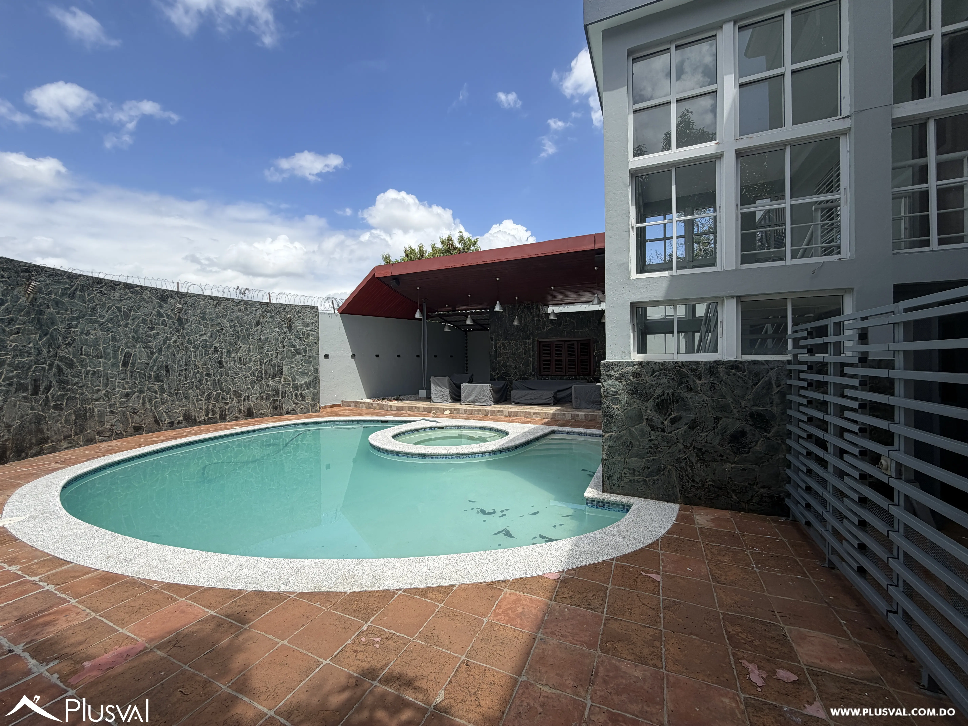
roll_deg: +0.7
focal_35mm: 14
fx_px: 391
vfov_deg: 85.7
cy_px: 363
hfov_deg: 102.1
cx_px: 484
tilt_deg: -0.7
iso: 20
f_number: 2.2
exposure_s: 1/928
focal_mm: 2.22
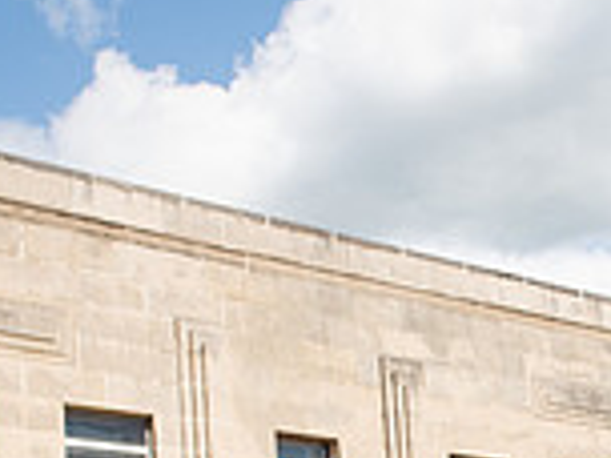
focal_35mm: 99
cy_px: 617
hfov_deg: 19.1
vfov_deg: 14.3
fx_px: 1747
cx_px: 659
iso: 250
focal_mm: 27
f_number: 6.3
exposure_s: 1/800
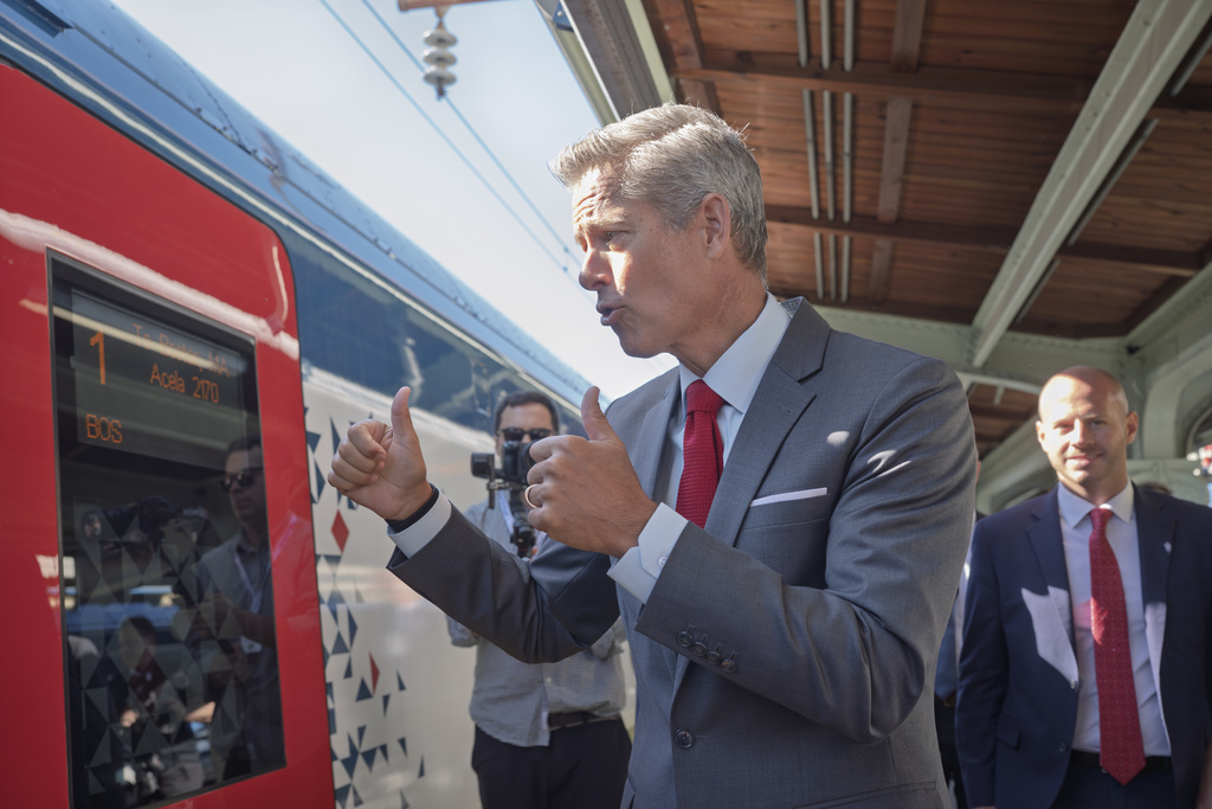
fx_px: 1178
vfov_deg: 37.9
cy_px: 404
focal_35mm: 35
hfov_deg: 54.4
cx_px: 606
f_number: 5
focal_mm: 35
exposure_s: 1/500
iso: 800
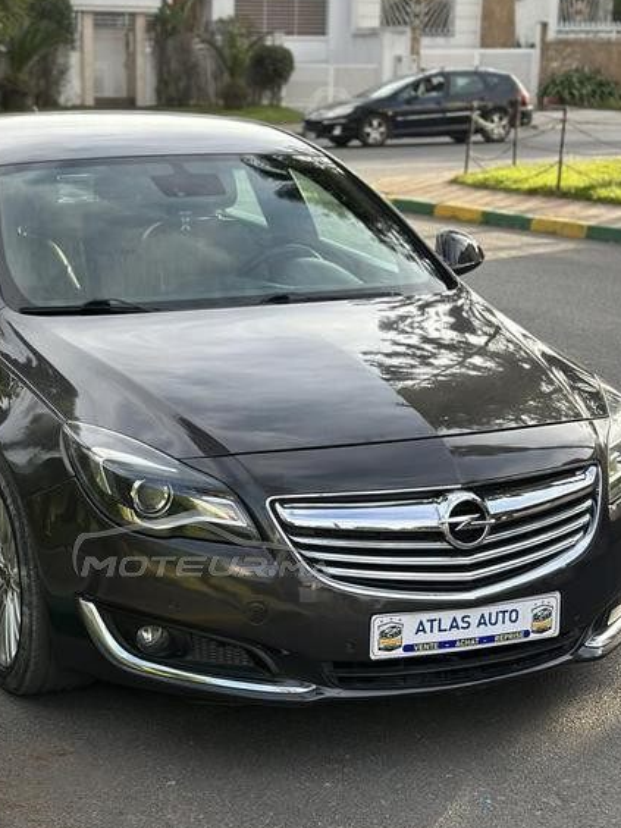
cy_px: 547
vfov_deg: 26.2
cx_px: 201
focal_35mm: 74
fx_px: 1770
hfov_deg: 19.8
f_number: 1.78
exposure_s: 1/872
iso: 80
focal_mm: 6.86
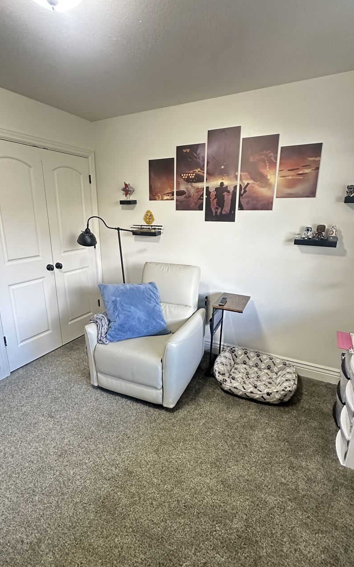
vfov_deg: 91.1
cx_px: 171
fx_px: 278
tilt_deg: -13.0
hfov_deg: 65.0
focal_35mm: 18
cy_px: 284
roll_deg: -0.8
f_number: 2.2
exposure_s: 1/60
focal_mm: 2.22
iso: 640
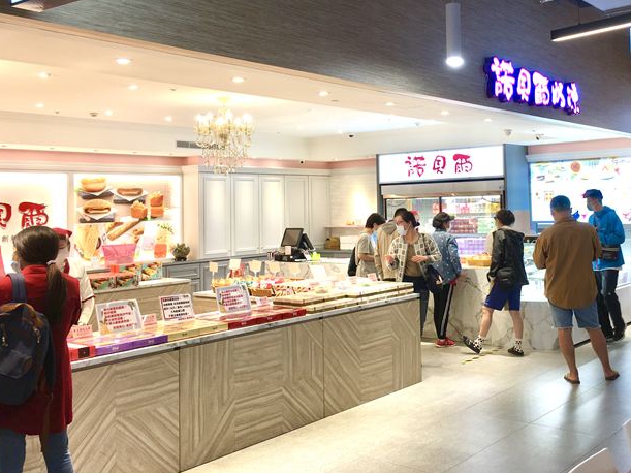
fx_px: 693
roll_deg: +1.6
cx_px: 408
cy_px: 178
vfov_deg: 37.5
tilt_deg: +4.0
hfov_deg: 48.4
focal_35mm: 38
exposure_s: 1/40
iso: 25
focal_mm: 4.15
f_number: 2.2
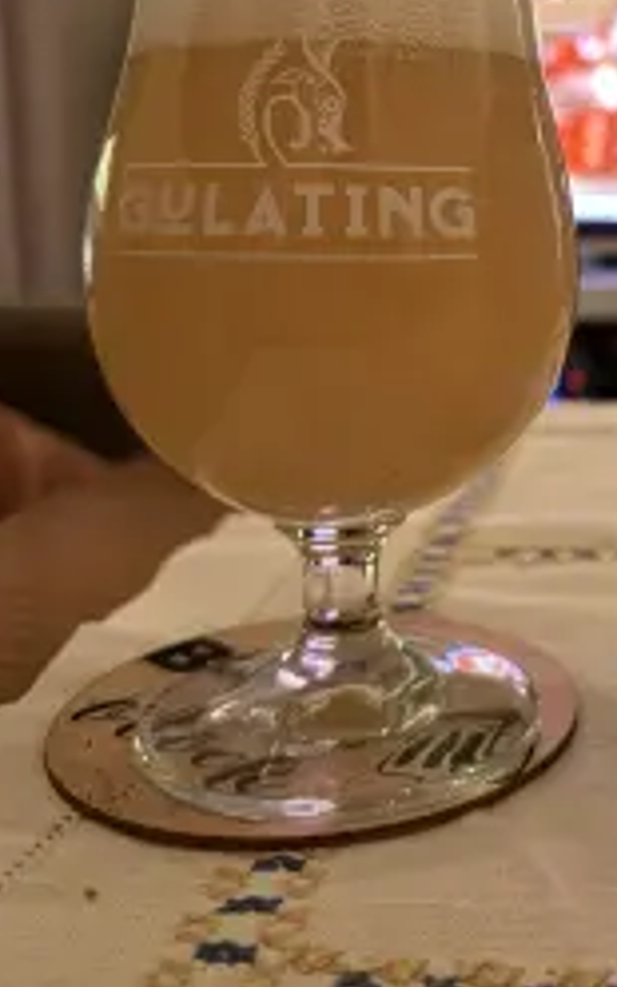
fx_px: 1103
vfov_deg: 47.0
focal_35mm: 41
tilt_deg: -4.2
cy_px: 291
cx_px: 581
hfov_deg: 29.6
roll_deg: +1.4
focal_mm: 6.76
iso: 1000
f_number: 1.78
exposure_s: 1/13
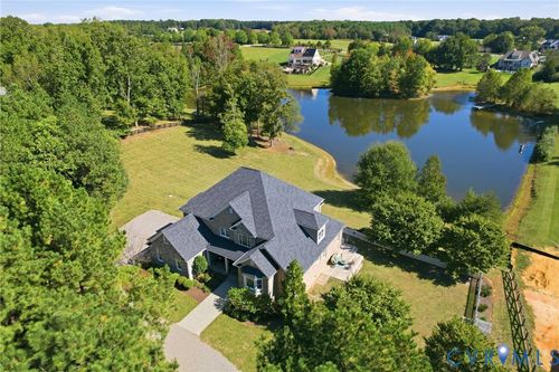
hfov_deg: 78.6
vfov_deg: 57.2
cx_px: 280
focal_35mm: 22
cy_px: 186
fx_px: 341
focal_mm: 8.4
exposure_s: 1/1250
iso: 100
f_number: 2.8
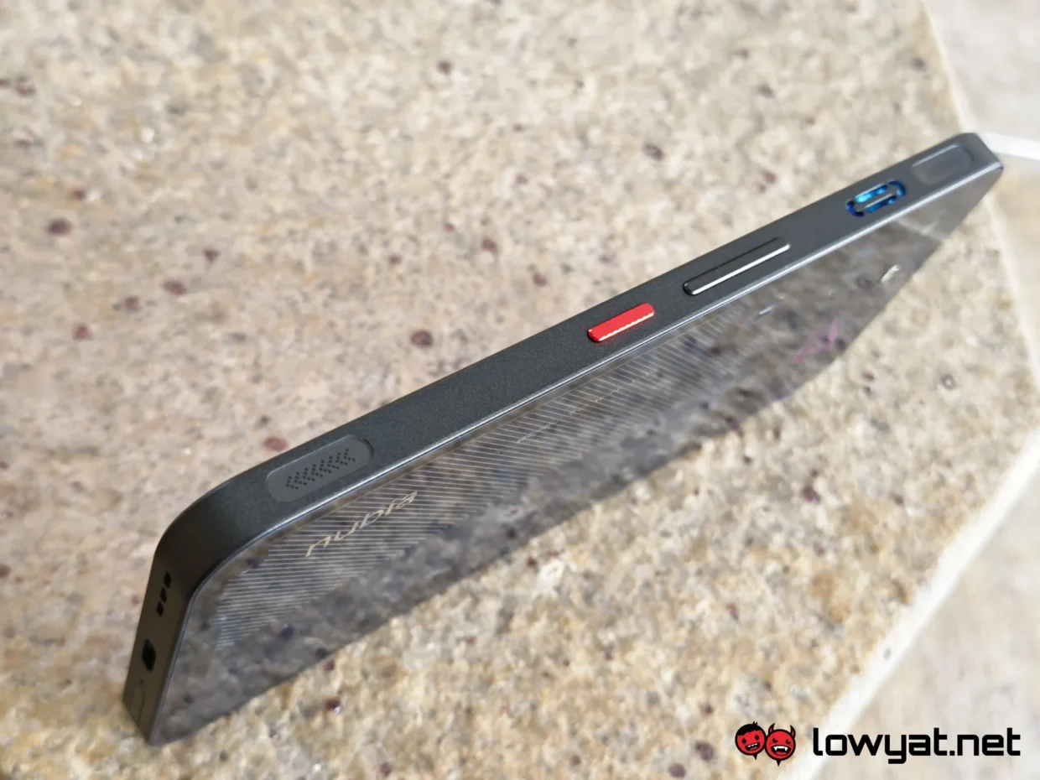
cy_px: 390
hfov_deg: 41.2
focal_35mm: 46
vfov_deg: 31.5
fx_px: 1382
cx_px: 520
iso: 200
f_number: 1.6
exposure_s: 1/50
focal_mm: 5.4
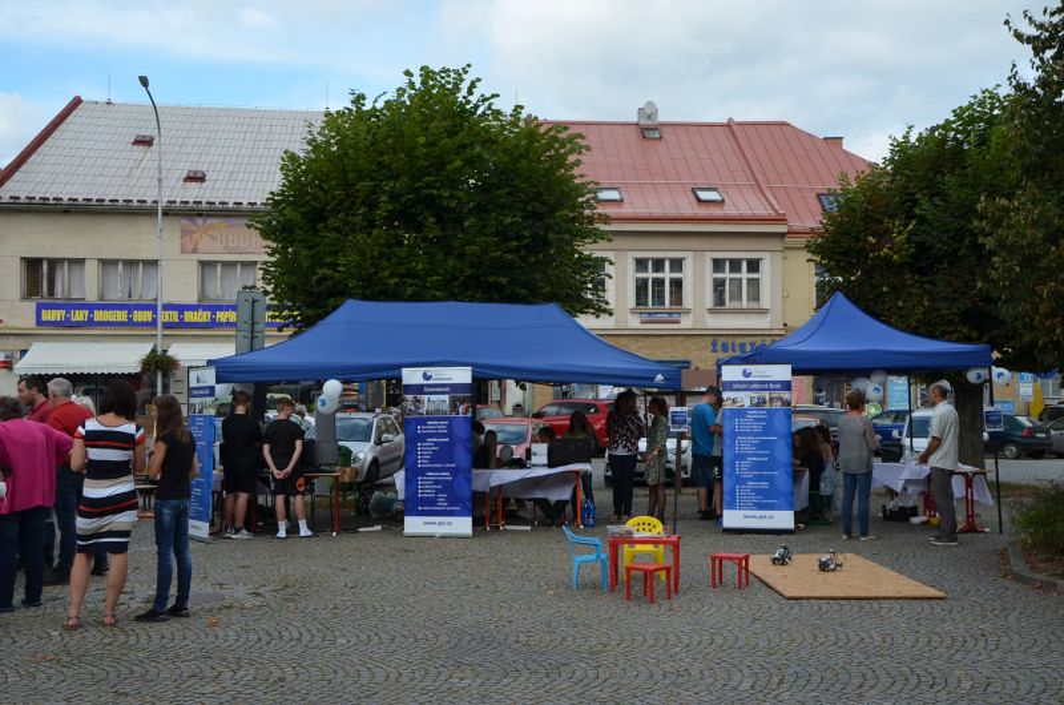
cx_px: 532
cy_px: 352
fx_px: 1106
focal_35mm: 38
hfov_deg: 51.4
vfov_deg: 35.3
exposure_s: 1/250
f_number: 8
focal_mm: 25
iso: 140
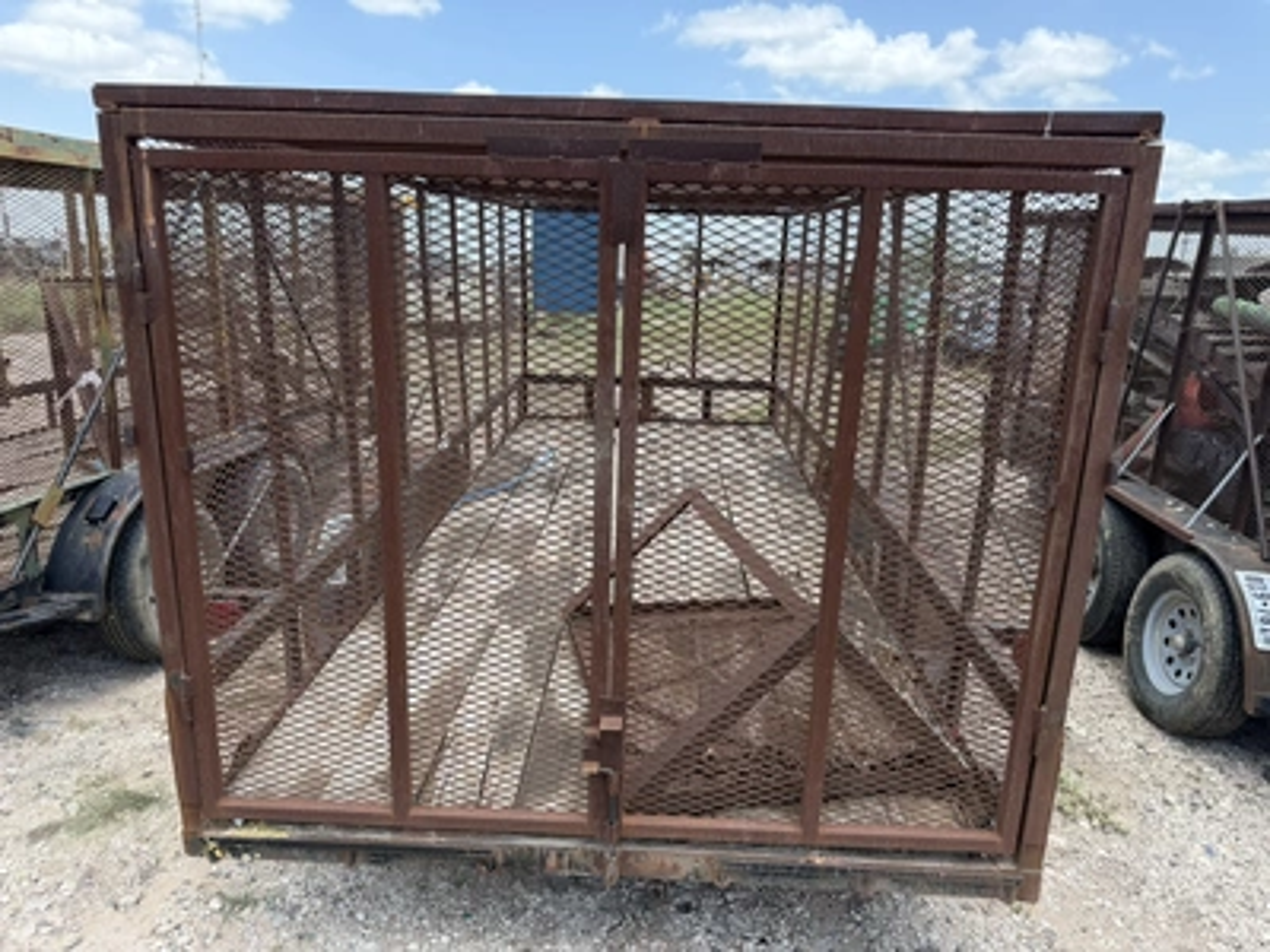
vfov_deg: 56.8
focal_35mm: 24
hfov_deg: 71.6
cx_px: 635
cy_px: 476
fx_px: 881
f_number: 1.78
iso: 100
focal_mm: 6.76
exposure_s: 1/1122
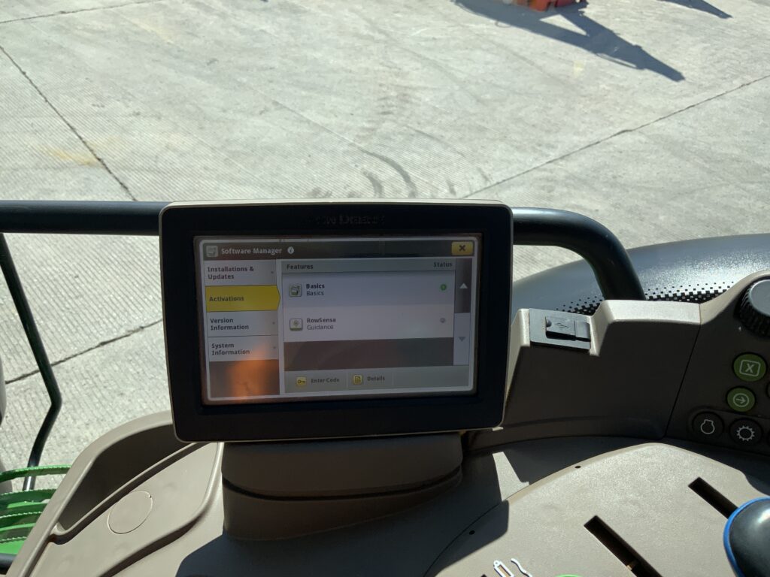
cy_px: 288
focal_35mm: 29
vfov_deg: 48.2
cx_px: 385
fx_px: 645
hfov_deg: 61.7
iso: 16
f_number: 1.8
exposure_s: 1/1168
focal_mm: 3
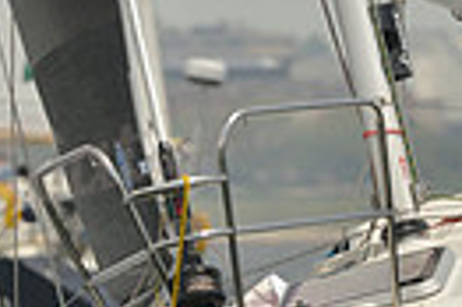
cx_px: 427
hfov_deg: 1.3
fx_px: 19880
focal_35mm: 1551
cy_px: 651
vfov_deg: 0.9
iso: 280
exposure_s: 1/1250
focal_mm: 350
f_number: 8
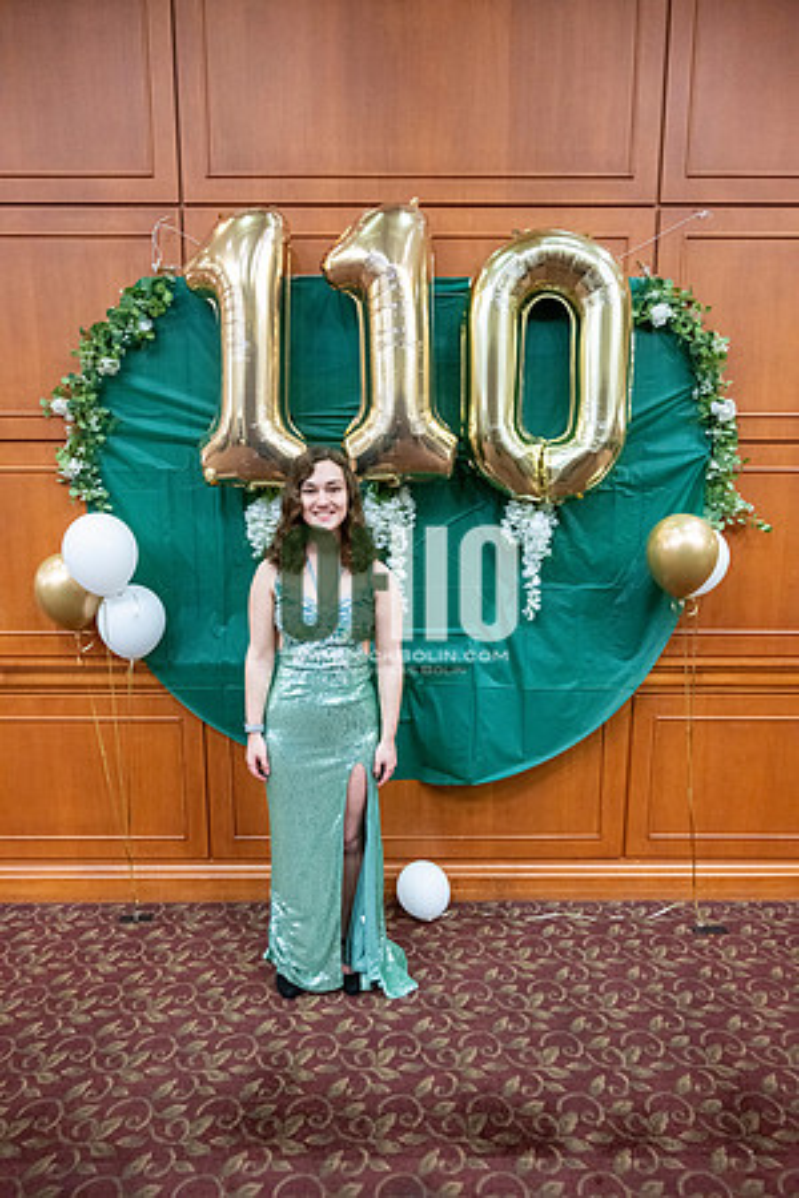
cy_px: 599
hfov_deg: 53.1
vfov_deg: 73.7
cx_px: 400
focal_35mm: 24
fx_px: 799
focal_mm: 24
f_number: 4
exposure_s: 1/125
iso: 6400
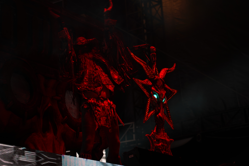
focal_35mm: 105
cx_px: 124
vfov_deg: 13.0
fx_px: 726
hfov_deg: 19.5
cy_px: 83
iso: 320
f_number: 4
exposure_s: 1/125
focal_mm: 105
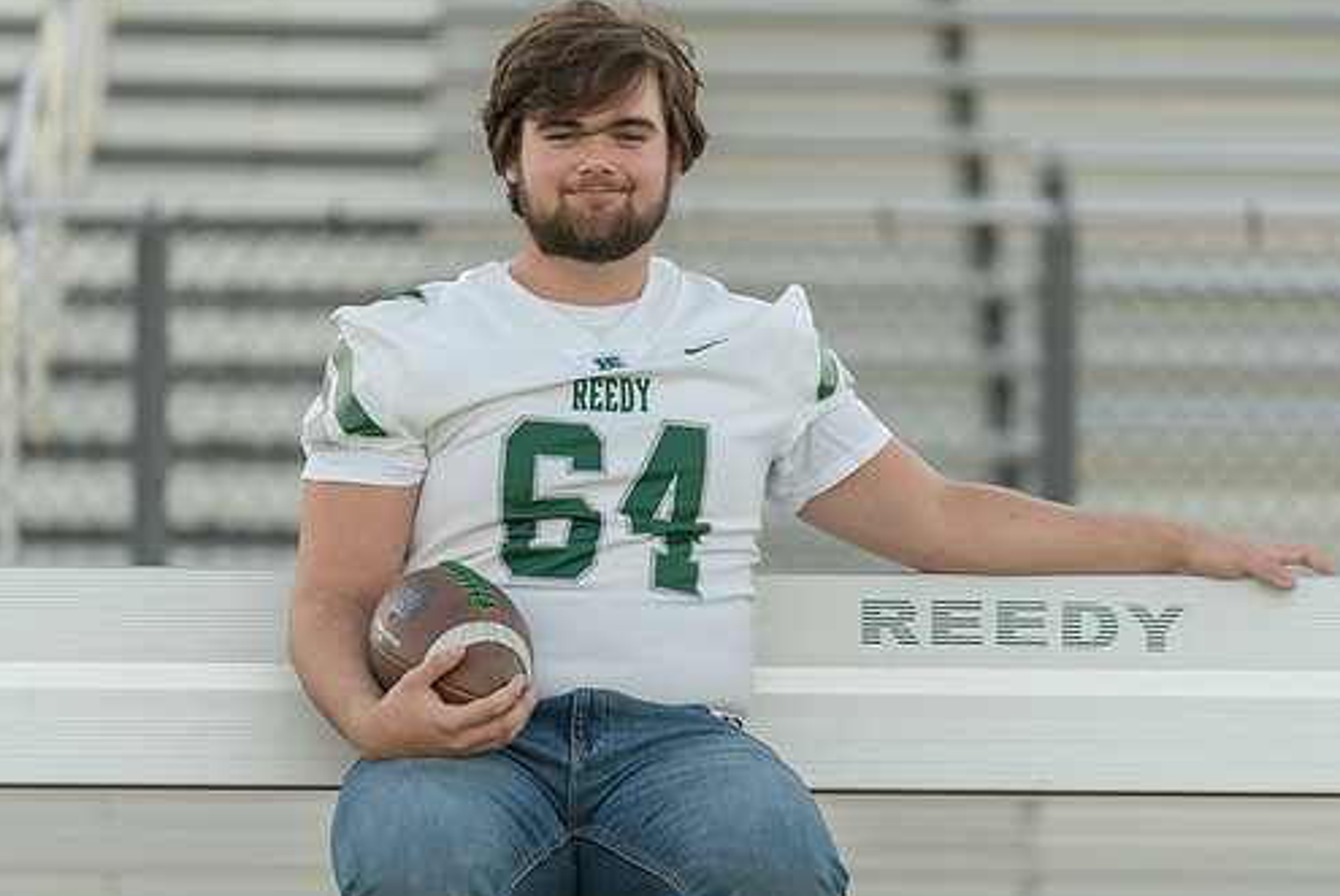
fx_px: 9239
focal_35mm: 248
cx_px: 647
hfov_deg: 8.3
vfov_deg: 5.6
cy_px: 418
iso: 320
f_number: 2.8
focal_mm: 200
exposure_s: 1/400
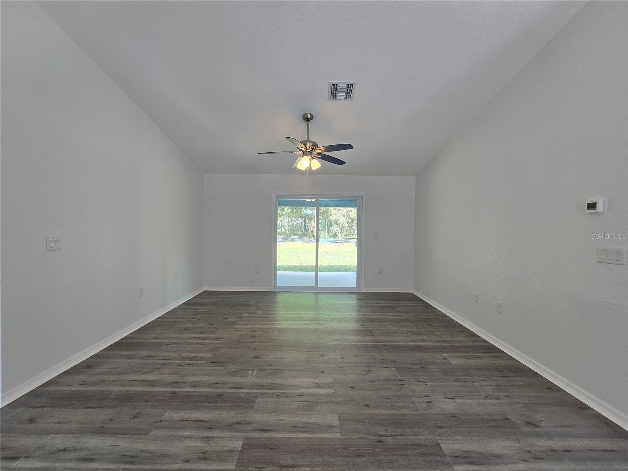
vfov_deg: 89.9
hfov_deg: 106.2
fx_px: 236
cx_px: 314
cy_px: 236
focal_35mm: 13
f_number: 2.2
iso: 80
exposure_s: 1/120
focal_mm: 2.2
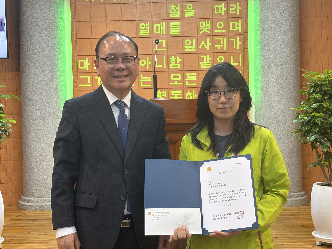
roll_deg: +2.0
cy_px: 124
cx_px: 166
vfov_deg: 28.0
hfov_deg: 36.8
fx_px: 499
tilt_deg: -0.7
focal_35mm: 52
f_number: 1.6
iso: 64
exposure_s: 1/60
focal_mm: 5.96
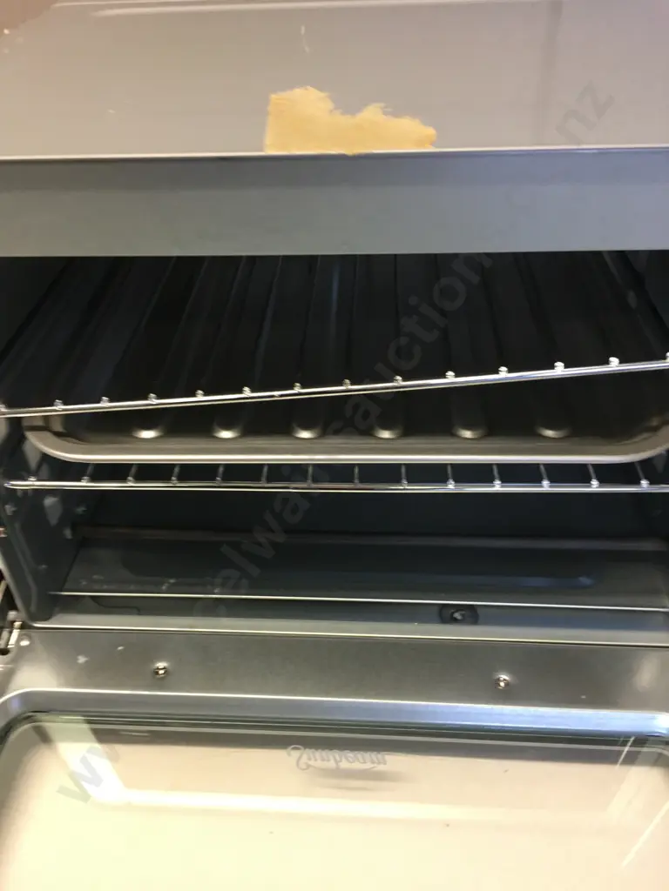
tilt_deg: -36.4
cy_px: 446
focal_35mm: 29
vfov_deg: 61.7
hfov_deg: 48.2
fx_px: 747
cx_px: 334
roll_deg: +2.9
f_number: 2.2
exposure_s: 1/17
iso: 50
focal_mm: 4.15
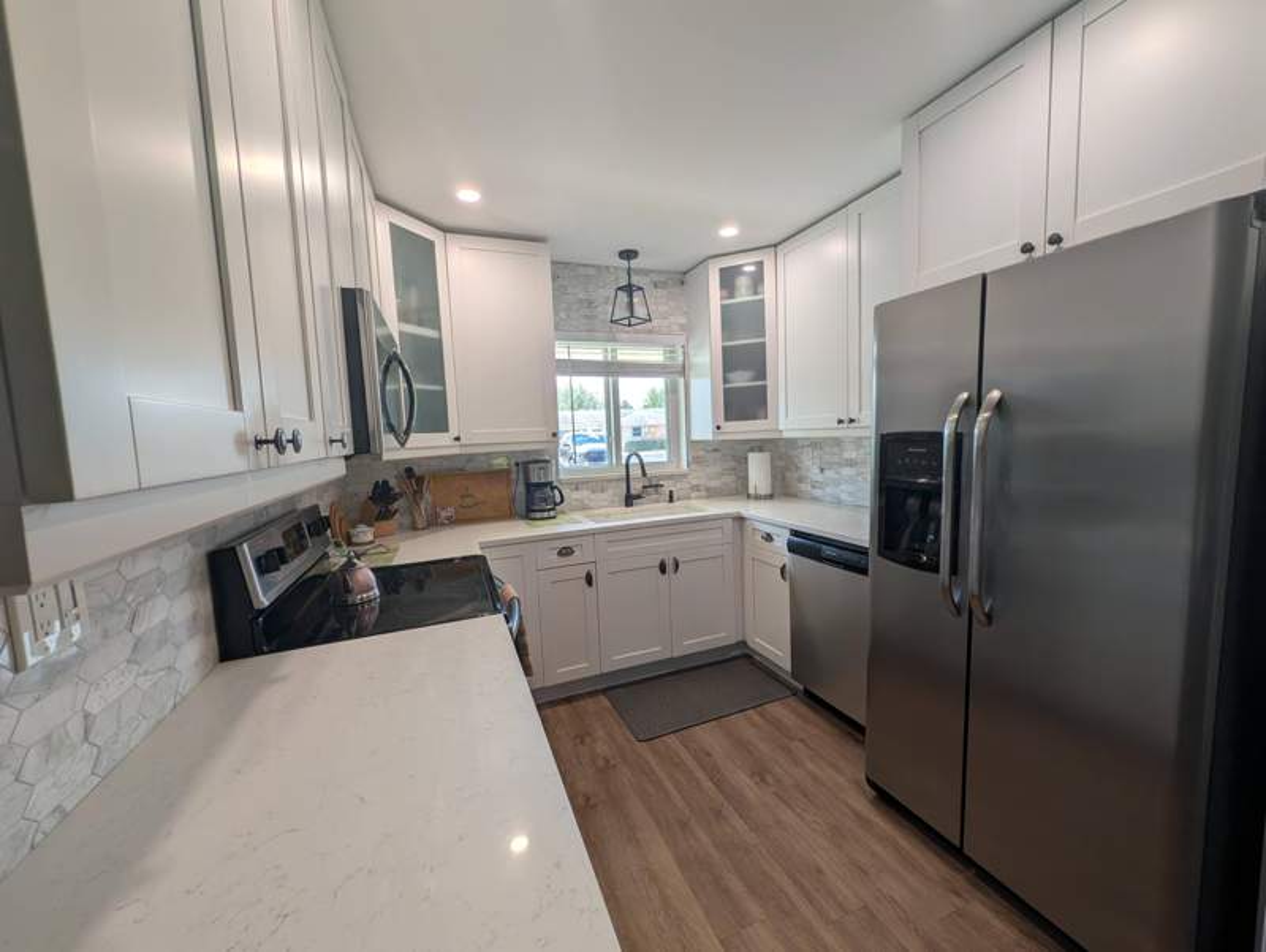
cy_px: 476
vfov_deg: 94.6
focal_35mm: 12
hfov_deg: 110.5
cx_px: 633
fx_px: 439
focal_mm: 2.02
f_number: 1.7
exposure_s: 1/189
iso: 49
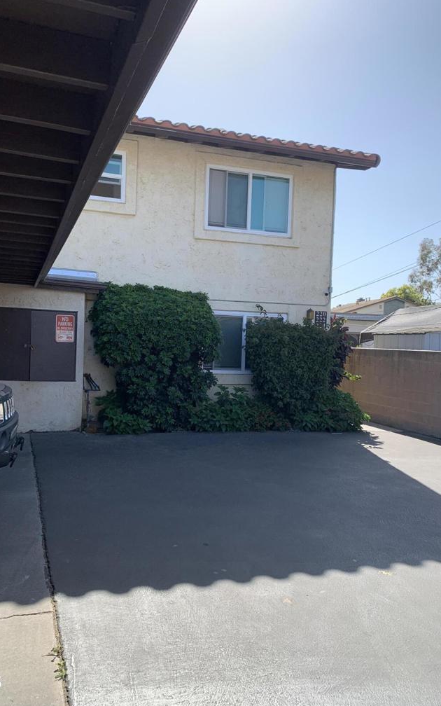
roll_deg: -2.1
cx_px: 199
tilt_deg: -0.7
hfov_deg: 44.5
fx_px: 538
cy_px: 356
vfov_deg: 66.5
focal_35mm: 28
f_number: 1.8
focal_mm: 4.25
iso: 25
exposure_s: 1/1513
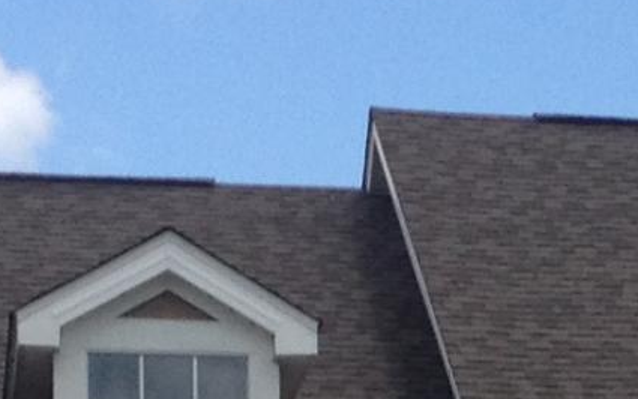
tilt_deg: +2.4
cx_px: 946
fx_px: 4557
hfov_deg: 7.9
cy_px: 828
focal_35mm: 262
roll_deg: +0.3
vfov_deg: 4.9
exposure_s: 1/1416
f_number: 2.4
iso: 50
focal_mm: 4.28
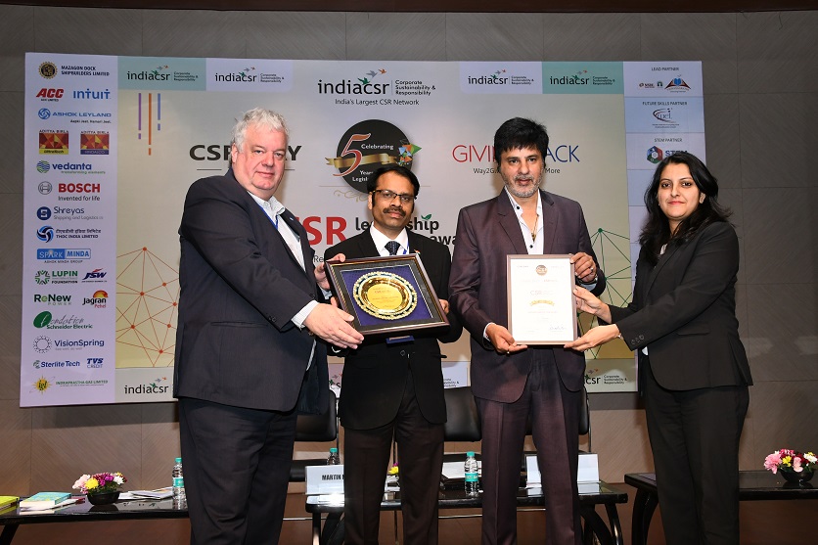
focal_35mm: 40
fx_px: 909
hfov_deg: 48.5
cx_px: 409
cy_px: 272
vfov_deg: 33.4
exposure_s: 1/125
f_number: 9
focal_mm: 27
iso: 1250
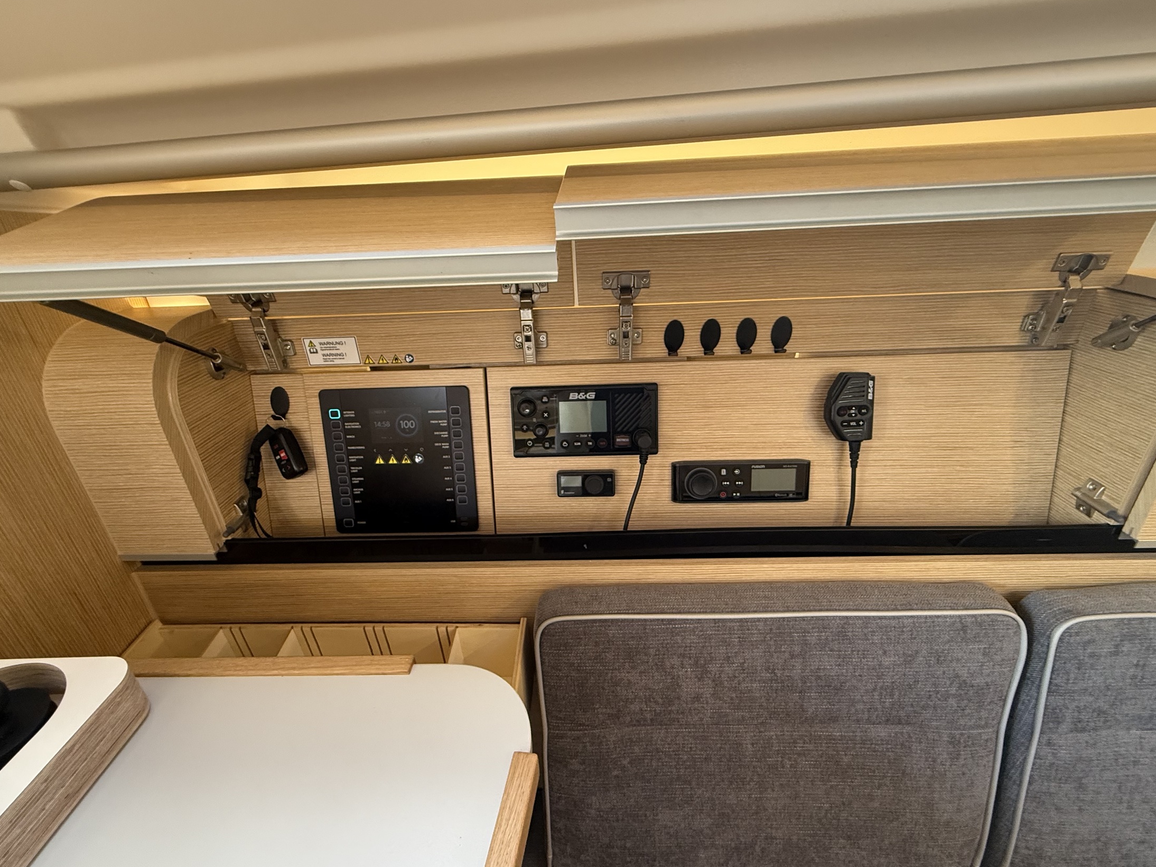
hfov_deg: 94.5
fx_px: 534
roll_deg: +1.6
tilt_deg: -27.6
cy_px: 444
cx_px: 580
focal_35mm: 16
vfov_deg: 78.1
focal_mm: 2.22
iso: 320
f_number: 2.2
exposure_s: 1/58
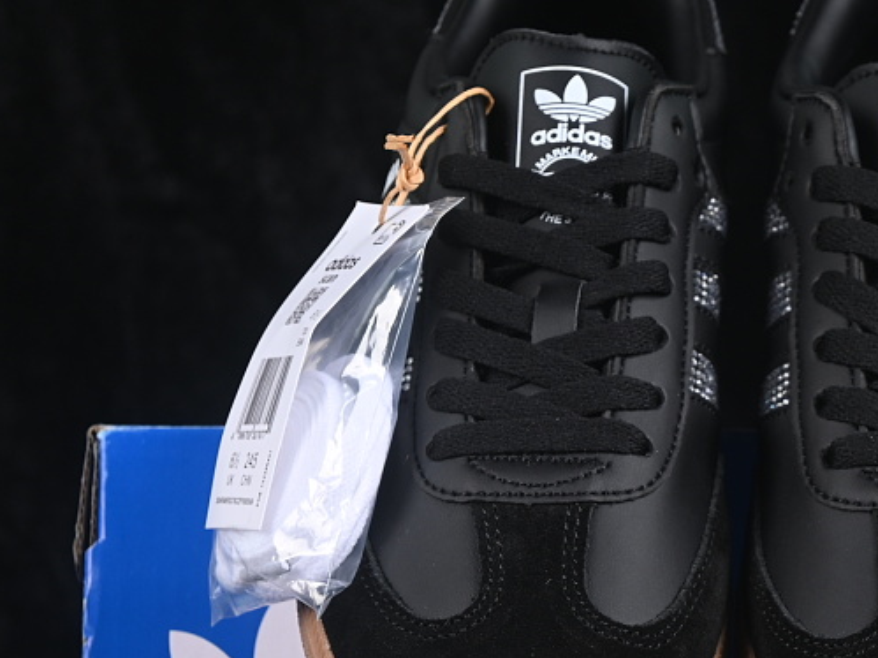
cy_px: 450
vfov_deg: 9.5
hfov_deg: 12.6
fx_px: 3956
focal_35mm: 156
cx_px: 743
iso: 160
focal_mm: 50
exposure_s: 1/60
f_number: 6.3
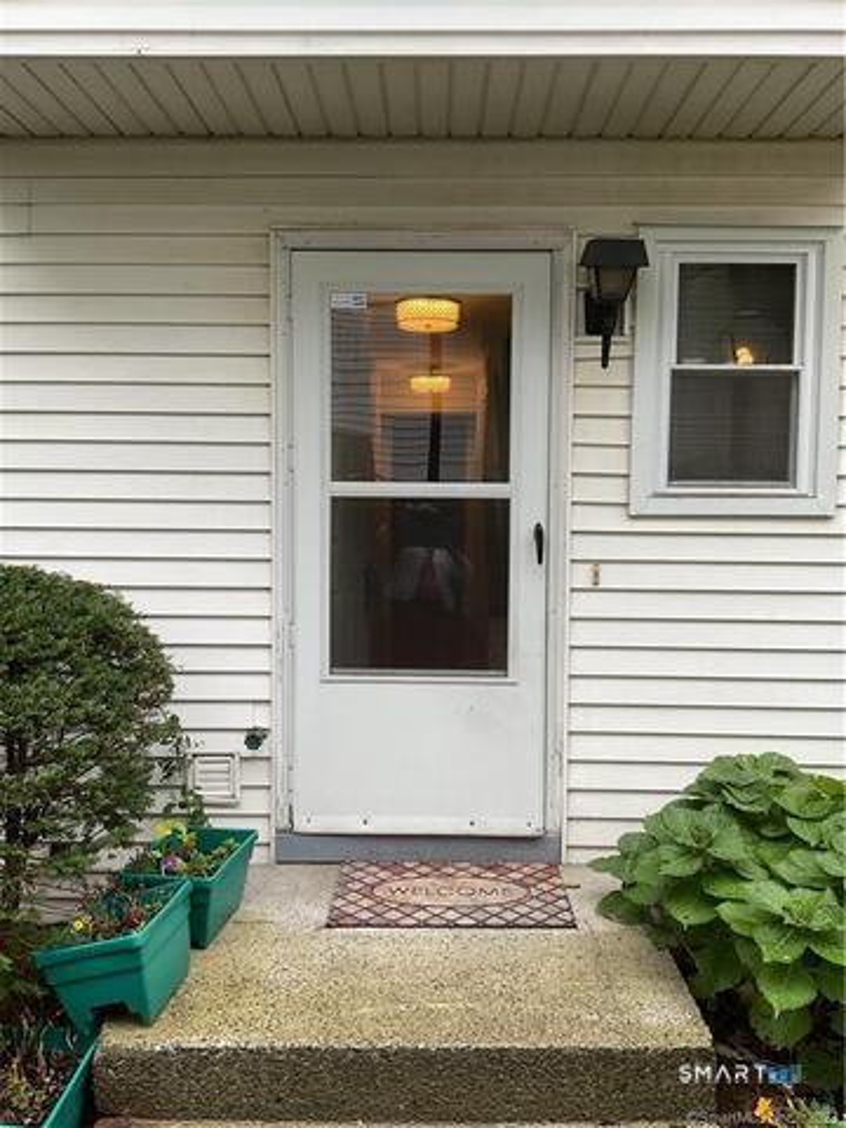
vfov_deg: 61.7
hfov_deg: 48.2
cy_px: 564
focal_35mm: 29
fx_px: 945
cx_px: 423
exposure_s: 1/120
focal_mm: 3
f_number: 1.8
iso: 20
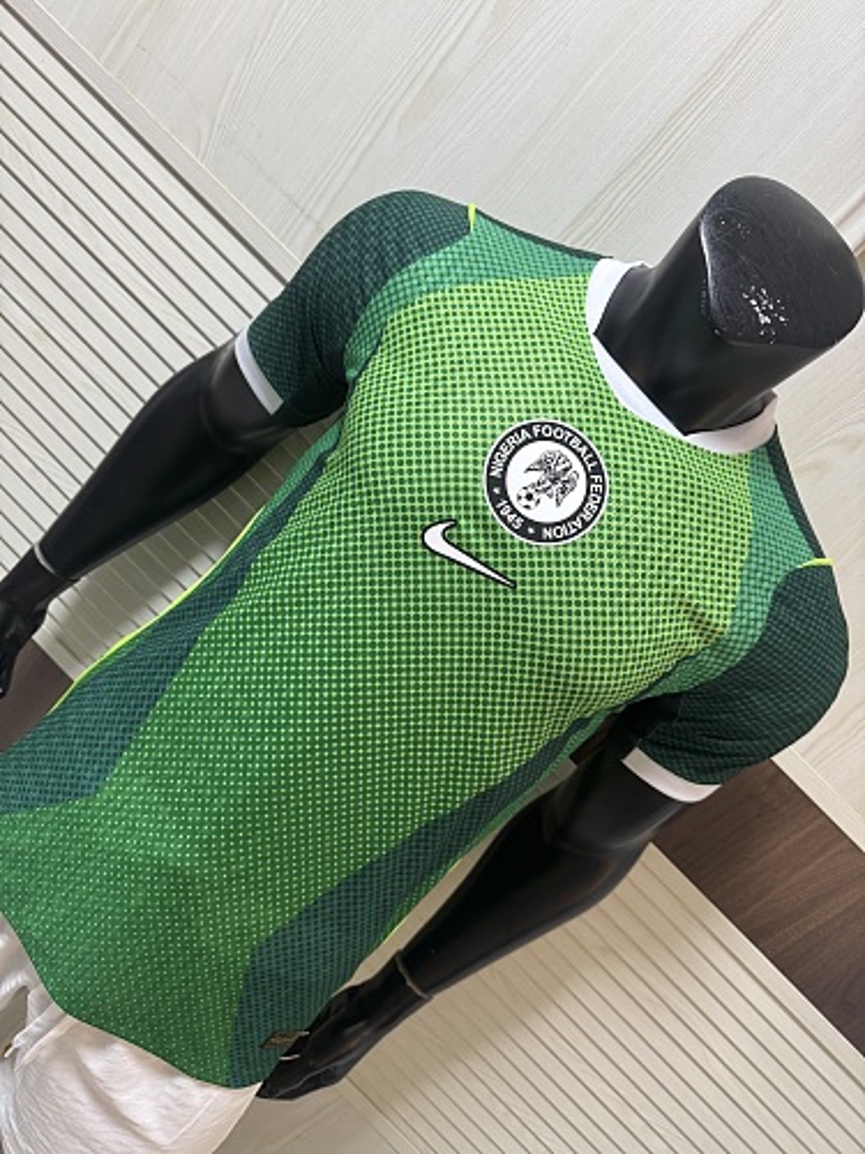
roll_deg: -44.6
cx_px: 432
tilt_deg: -16.8
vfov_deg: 71.6
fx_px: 800
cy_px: 577
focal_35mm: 24
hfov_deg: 56.8
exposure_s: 1/60
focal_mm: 6.76
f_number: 1.78
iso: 250
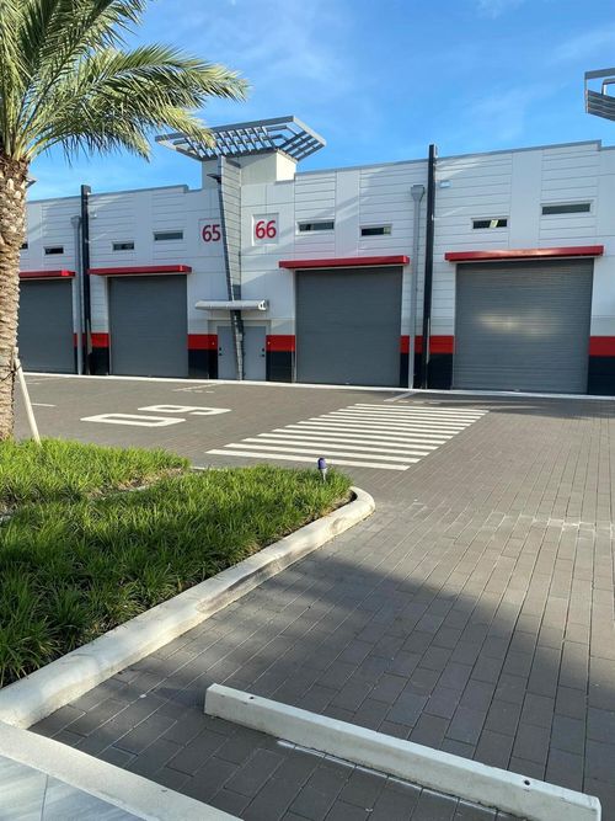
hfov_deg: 53.0
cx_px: 308
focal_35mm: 26
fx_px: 616
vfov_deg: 67.3
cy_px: 410
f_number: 1.8
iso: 32
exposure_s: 1/1447
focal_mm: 4.25
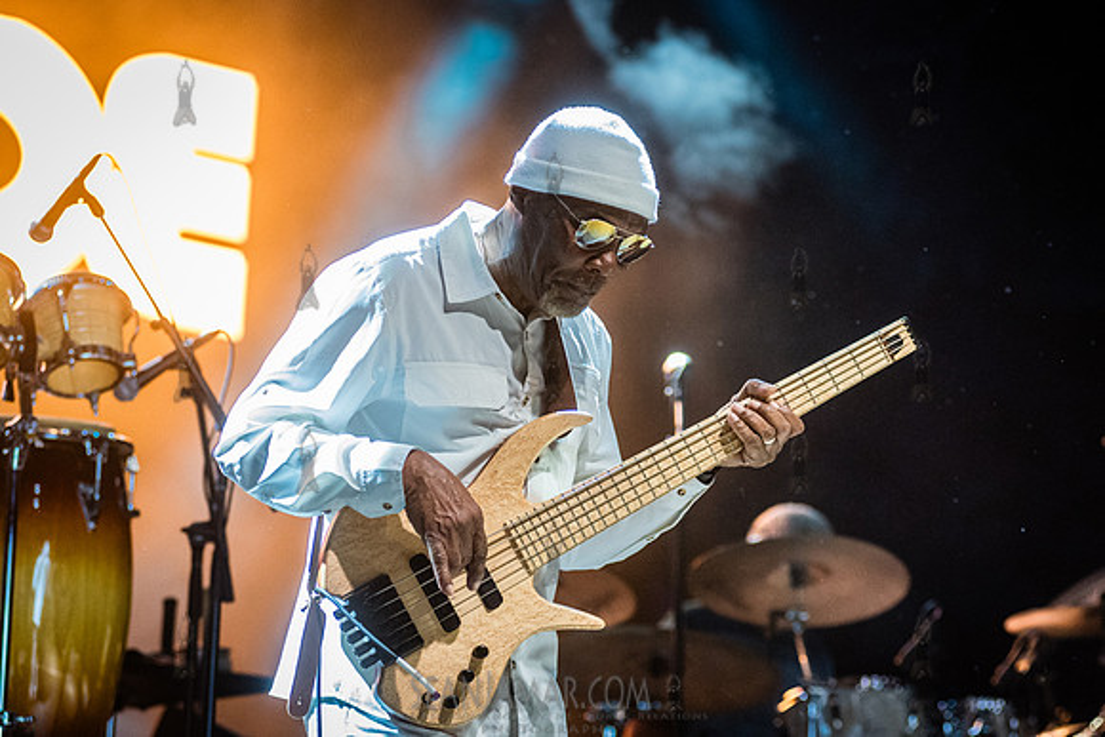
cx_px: 545
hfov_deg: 15.8
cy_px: 309
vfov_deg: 10.6
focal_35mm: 130
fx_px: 3990
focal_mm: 112
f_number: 3.5
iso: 6400
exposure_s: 1/400
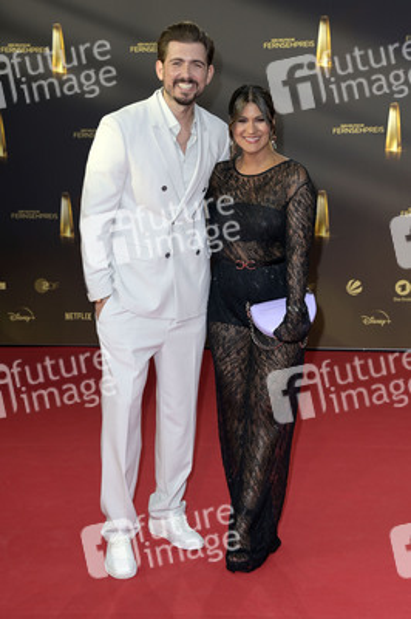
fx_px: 1115
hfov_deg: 20.9
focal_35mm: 65
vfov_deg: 31.0
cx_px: 206
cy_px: 310
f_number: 6.3
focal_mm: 65
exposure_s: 1/250
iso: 800
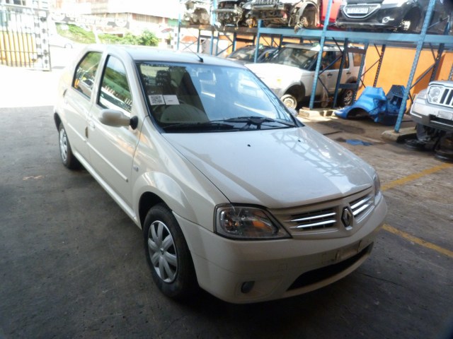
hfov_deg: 69.4
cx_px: 226
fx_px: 327
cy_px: 170
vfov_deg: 54.9
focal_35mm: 25
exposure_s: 1/500
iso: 320
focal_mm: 4.5
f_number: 2.8
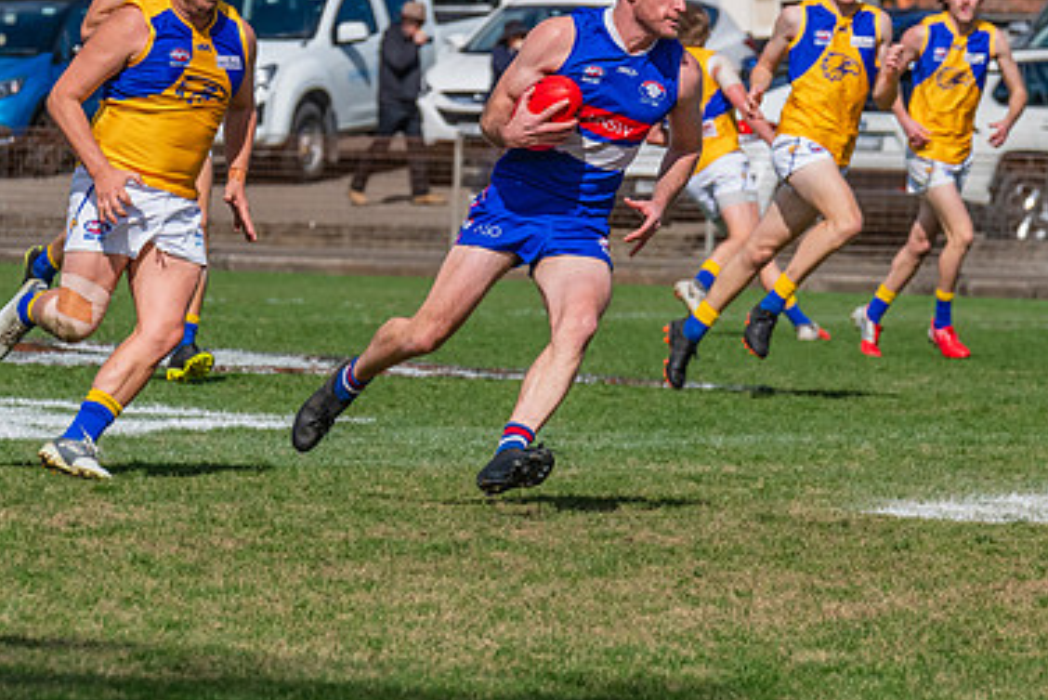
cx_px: 536
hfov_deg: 3.5
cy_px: 166
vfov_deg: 2.4
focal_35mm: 584
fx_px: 17007
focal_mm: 290
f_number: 10
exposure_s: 1/1600
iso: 800
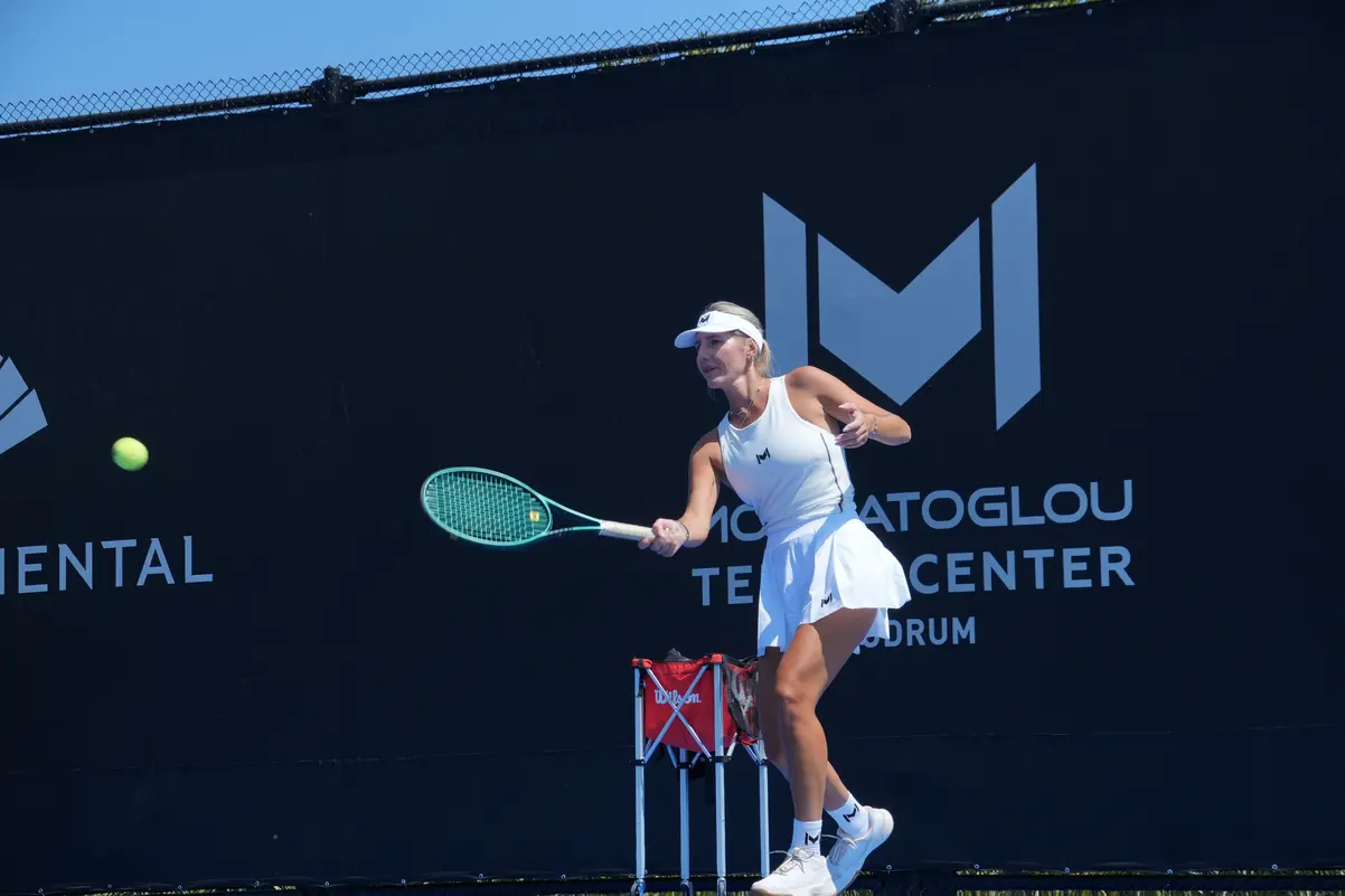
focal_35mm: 102
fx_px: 3810
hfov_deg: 20.0
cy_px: 448
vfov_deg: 13.4
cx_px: 672
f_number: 8
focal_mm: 68
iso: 200
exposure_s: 1/640
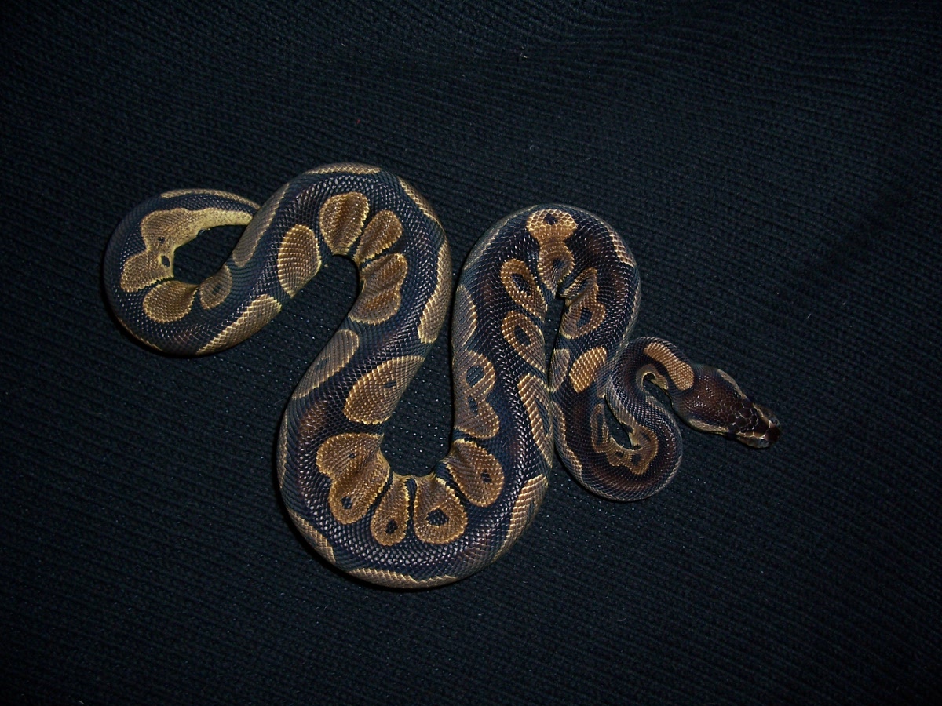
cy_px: 353
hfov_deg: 54.0
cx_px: 471
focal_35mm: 34
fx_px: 925
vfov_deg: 41.8
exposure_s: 1/60
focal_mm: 5.6
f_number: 2.7
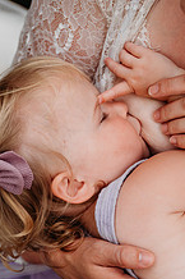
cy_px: 124
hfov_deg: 10.7
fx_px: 988
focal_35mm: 128
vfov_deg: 16.0
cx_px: 101
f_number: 2.8
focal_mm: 62
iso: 500
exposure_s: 1/1000
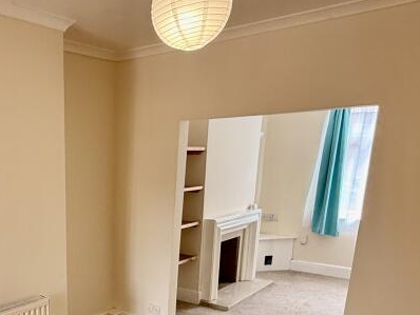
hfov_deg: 47.9
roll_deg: +0.1
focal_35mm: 36
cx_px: 73
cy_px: 282
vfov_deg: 37.2
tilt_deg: -15.3
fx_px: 437
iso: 125
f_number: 2.2
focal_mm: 2.22
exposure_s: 1/99
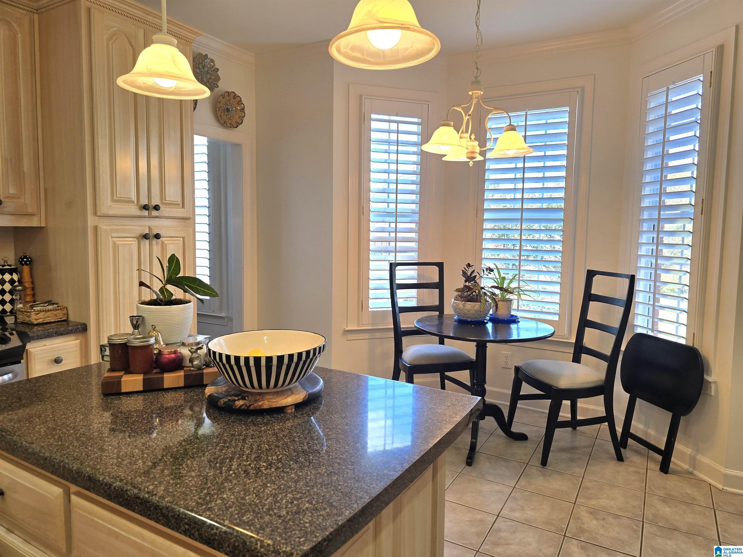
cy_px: 278
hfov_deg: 73.9
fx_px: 494
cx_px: 372
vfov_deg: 58.9
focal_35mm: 23
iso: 40
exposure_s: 1/120
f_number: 1.7
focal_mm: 6.3
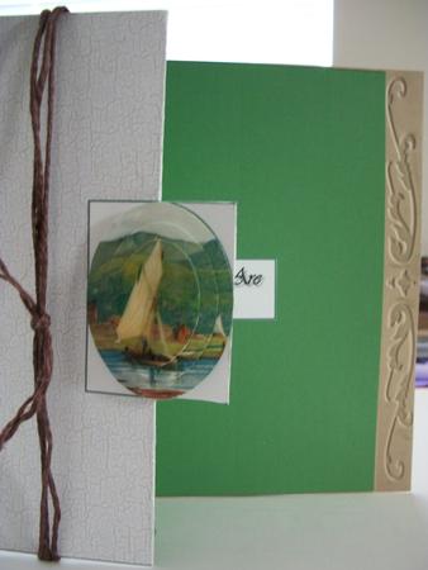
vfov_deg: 52.6
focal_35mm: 35
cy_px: 285
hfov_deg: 40.7
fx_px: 576
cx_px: 214
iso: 160
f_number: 3.1
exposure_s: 1/25
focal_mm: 6.3
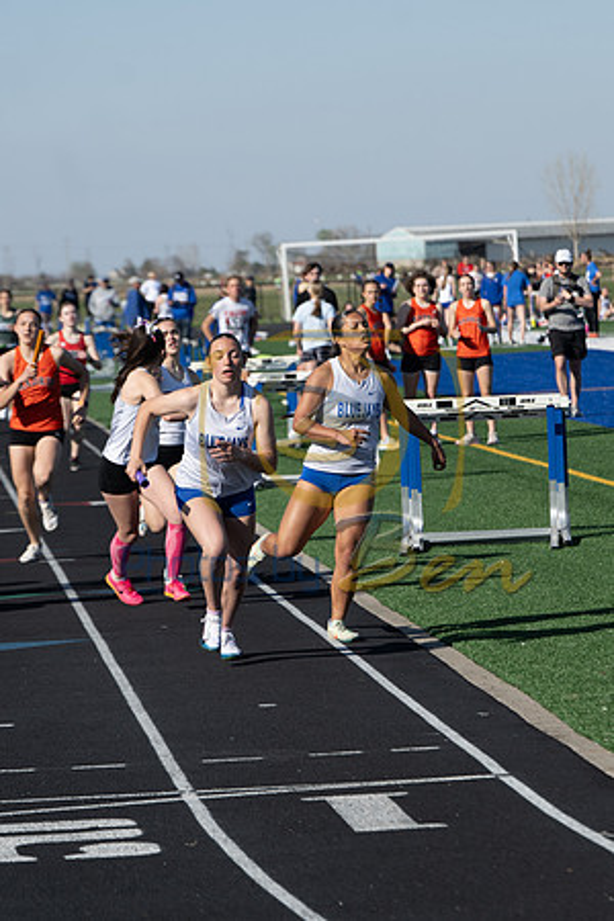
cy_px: 460
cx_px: 307
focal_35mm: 172
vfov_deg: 11.9
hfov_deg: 8.0
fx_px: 4400
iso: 100
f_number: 4.5
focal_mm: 115
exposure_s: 1/1000
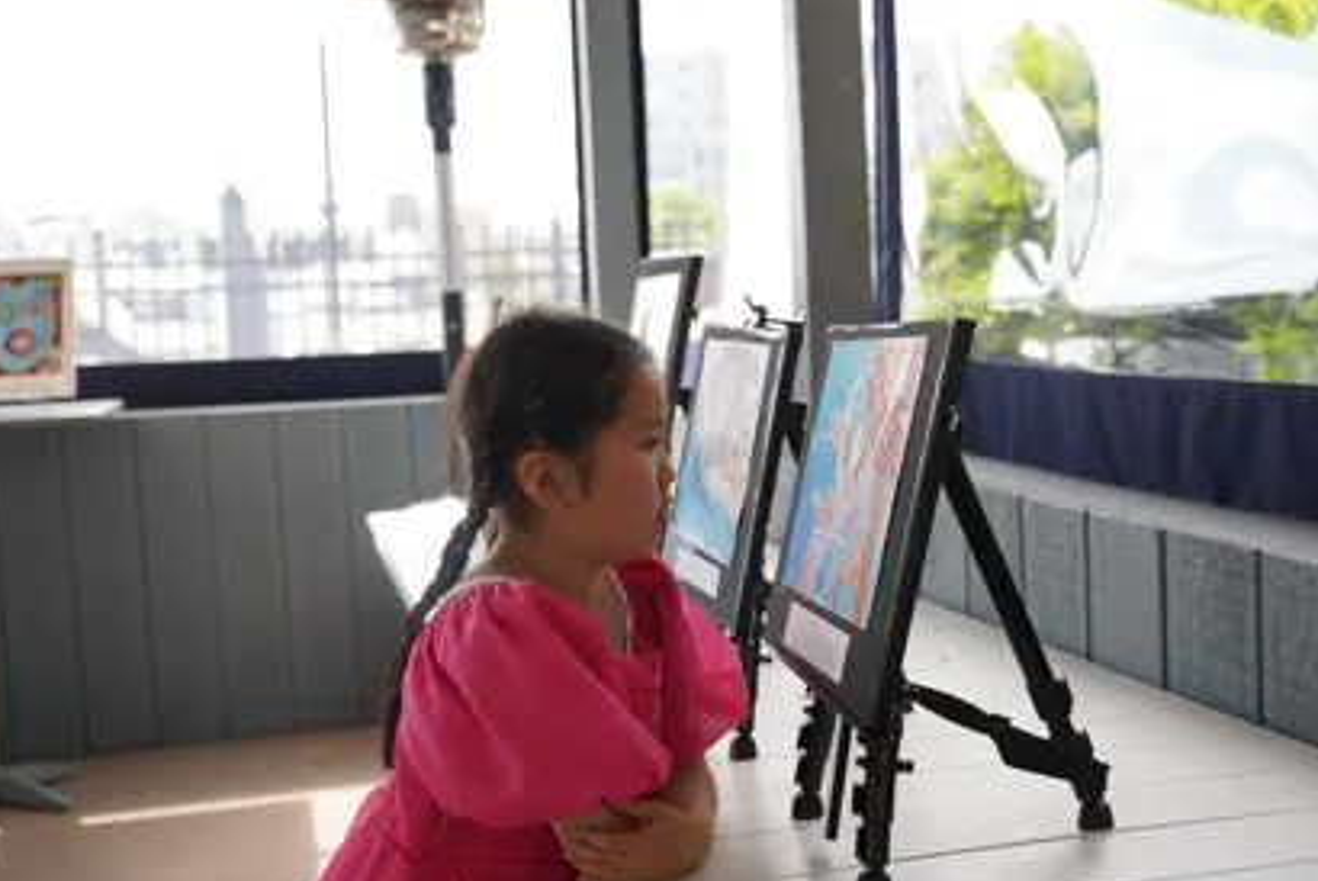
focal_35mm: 48
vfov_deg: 28.1
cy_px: 484
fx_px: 1759
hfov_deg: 41.1
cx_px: 704
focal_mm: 41
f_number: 4.5
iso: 100
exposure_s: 1/80
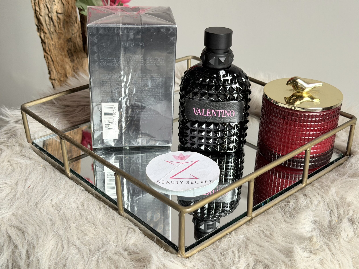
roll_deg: -0.9
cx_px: 182
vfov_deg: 29.7
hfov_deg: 38.9
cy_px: 137
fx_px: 508
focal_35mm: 49
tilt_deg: -28.6
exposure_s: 1/121
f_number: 1.78
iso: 100
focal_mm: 6.76
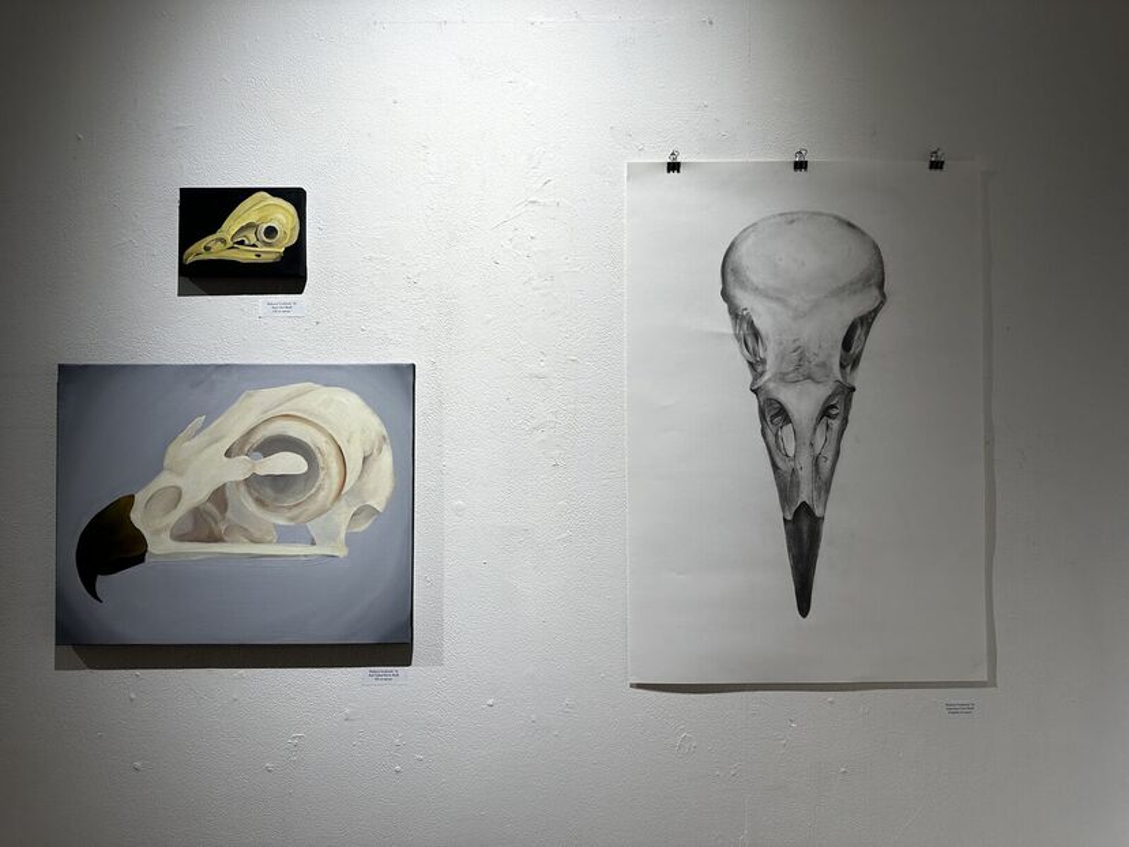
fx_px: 783
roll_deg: -0.6
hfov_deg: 71.6
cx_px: 564
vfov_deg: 56.8
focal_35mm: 24
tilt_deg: +0.6
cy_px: 424
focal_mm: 6.86
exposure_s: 1/227
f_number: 1.78
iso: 64
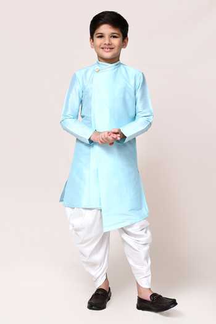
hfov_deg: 27.0
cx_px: 108
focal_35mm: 50
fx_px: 450
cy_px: 162
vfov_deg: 39.6
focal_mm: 50
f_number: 10
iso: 500
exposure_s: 1/160
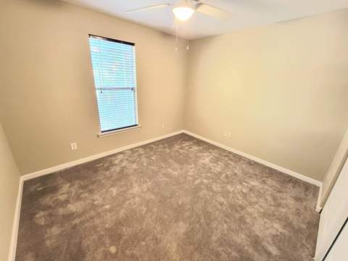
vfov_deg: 89.9
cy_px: 130
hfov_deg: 106.2
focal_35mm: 13
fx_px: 131
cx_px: 174
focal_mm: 2.2
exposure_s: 1/30
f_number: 2.2
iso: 320
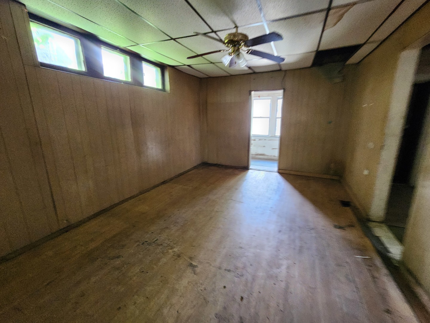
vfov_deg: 89.9
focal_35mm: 13
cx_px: 215
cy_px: 162
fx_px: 161
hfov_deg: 106.2
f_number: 2.2
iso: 500
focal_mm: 2.2
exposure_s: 1/30
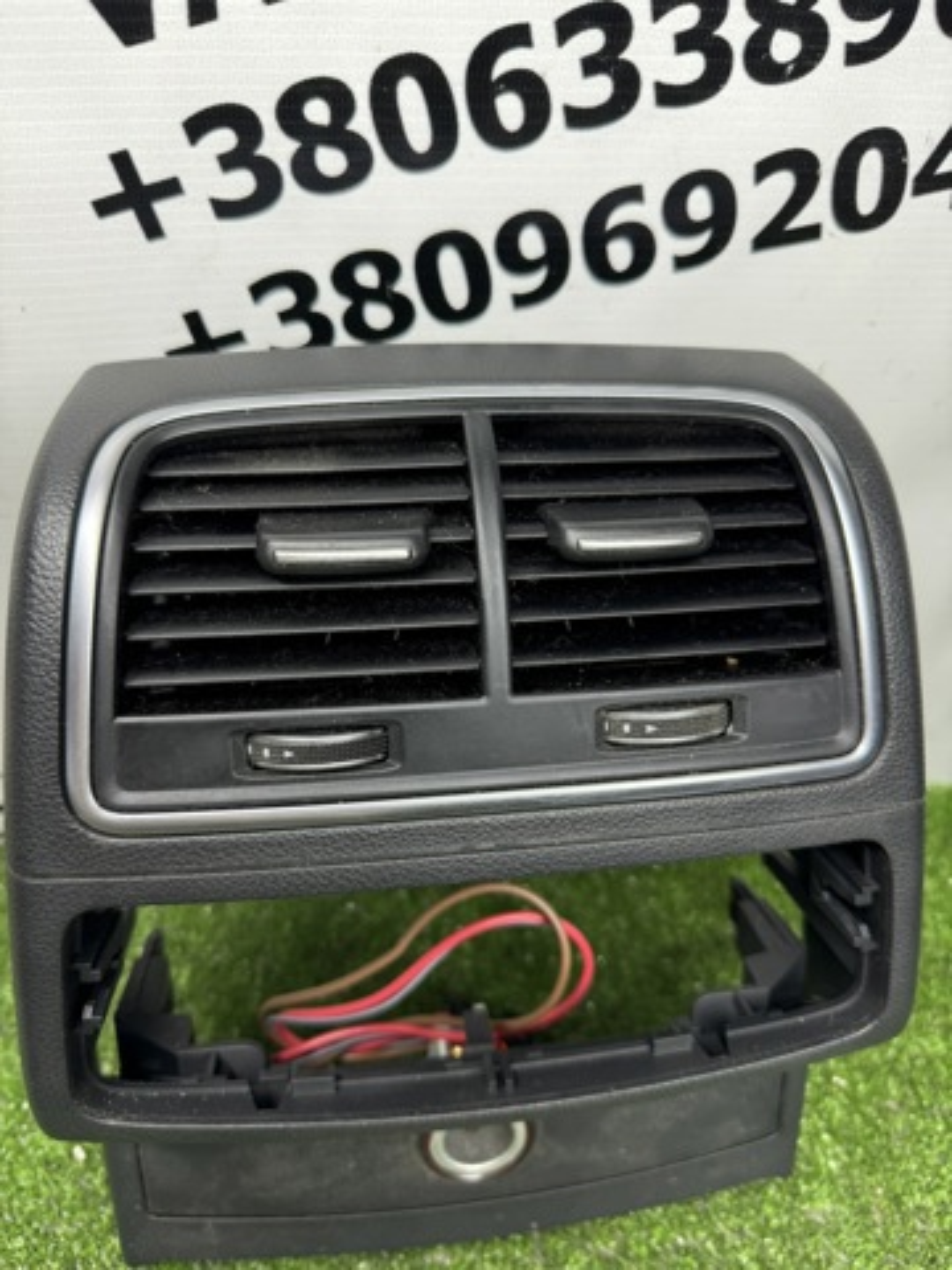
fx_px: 880
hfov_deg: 56.8
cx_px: 476
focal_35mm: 24
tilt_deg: -45.6
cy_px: 635
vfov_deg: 71.6
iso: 125
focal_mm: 6.76
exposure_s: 1/100
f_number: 1.78
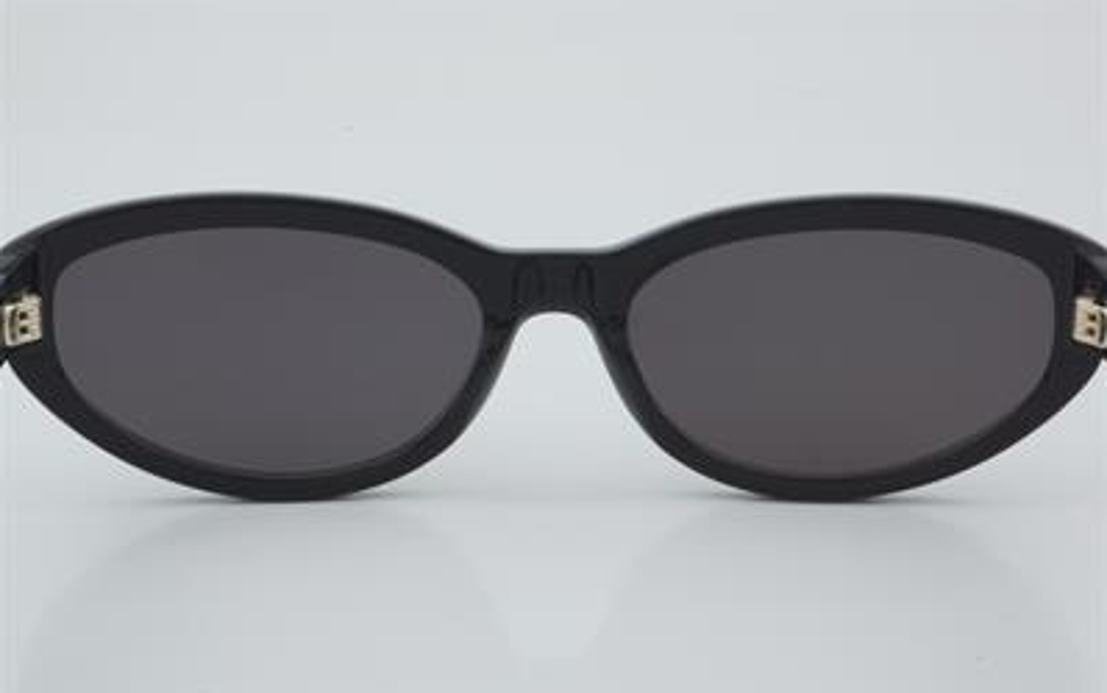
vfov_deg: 15.5
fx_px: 2550
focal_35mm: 85
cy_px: 337
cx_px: 554
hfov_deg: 24.5
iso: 100
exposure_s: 1/3
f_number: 32
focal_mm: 55
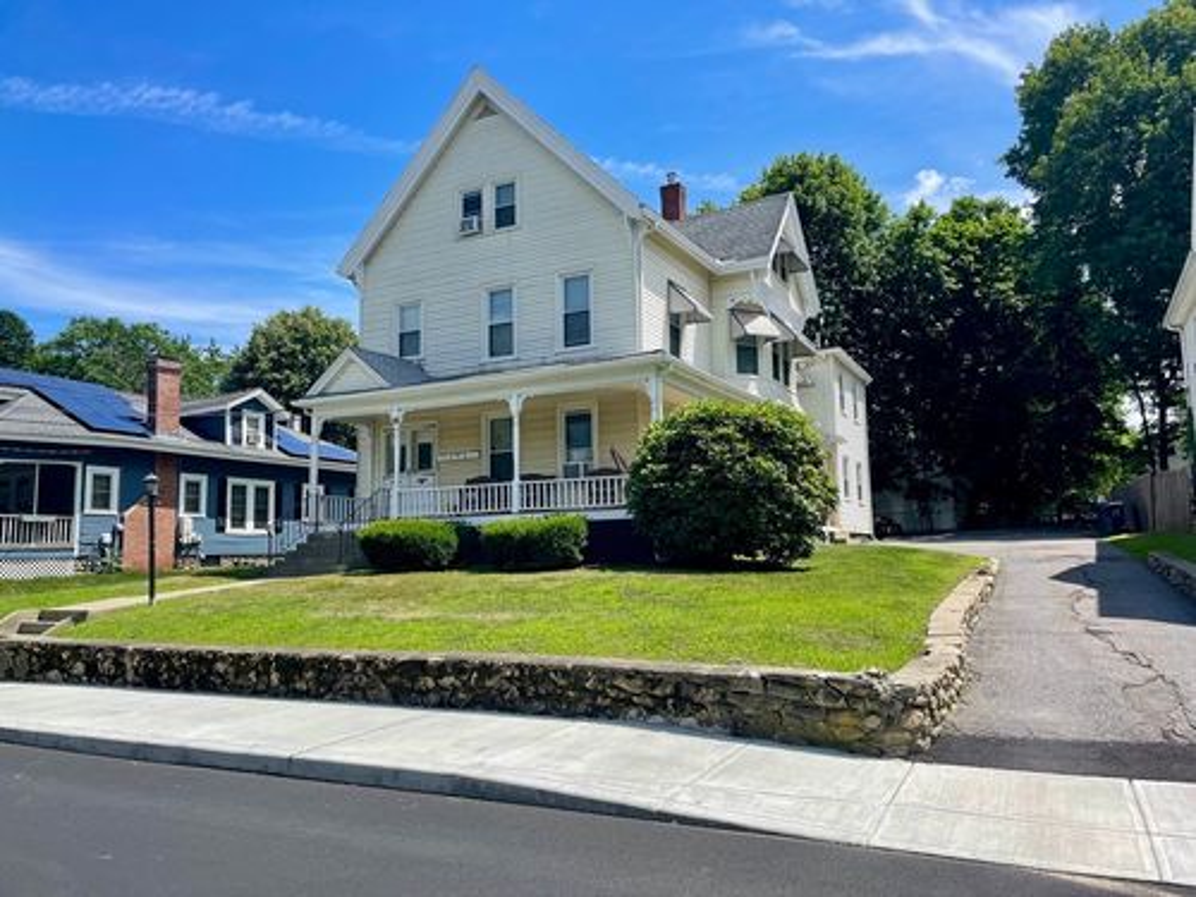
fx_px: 898
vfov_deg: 53.1
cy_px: 448
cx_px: 598
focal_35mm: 26
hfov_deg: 67.3
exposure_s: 1/3300
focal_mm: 4.2
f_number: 1.6
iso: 32
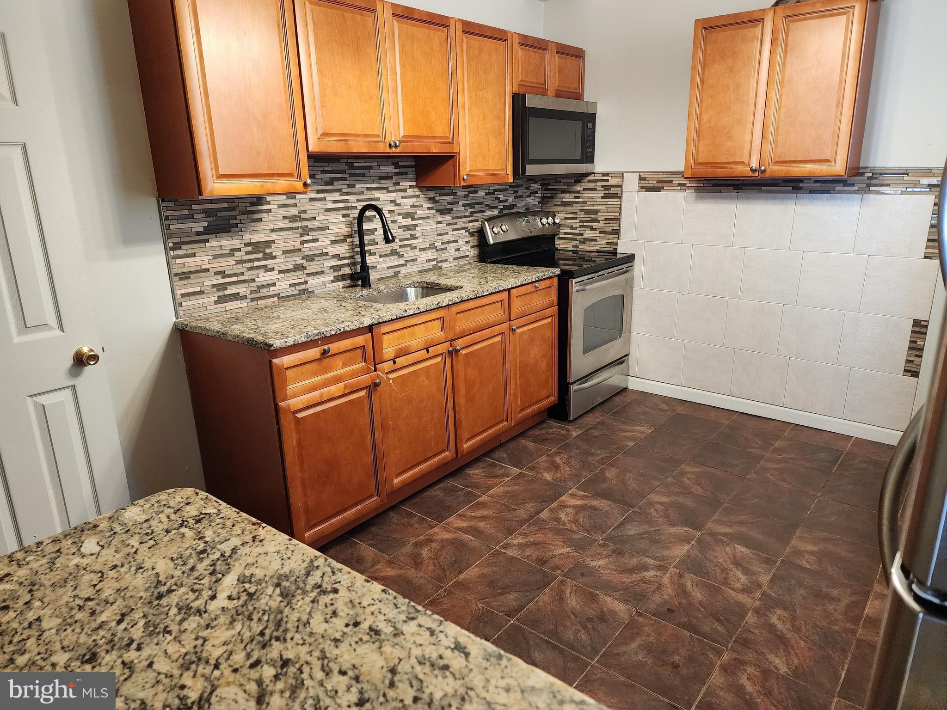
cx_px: 474
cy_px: 355
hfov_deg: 73.9
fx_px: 629
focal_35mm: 23
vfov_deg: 58.9
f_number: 1.8
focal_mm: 6.4
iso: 640
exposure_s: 1/120
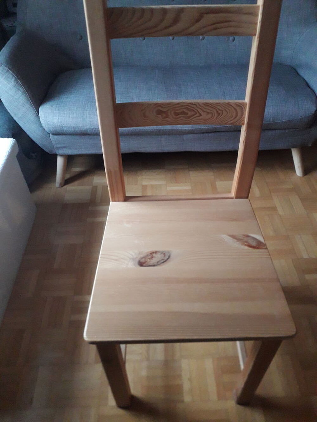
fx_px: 330
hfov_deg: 51.4
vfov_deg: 65.3
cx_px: 158
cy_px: 211
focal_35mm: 27
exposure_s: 1/25
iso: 400
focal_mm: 3.6
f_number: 1.9
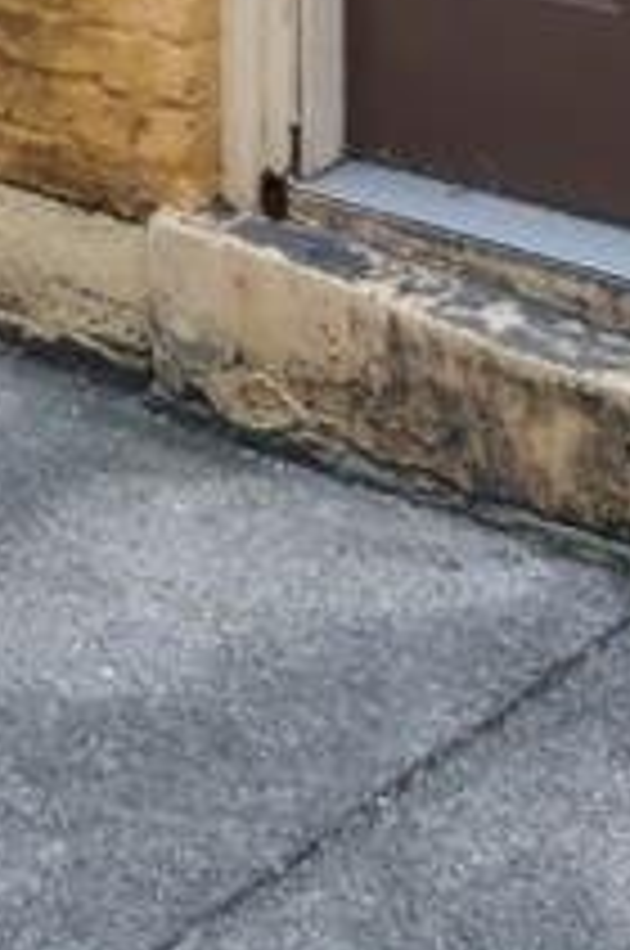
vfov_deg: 15.4
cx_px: -693
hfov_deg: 10.8
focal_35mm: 114
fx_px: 3002
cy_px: -774
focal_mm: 16
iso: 100
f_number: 8
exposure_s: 1/200
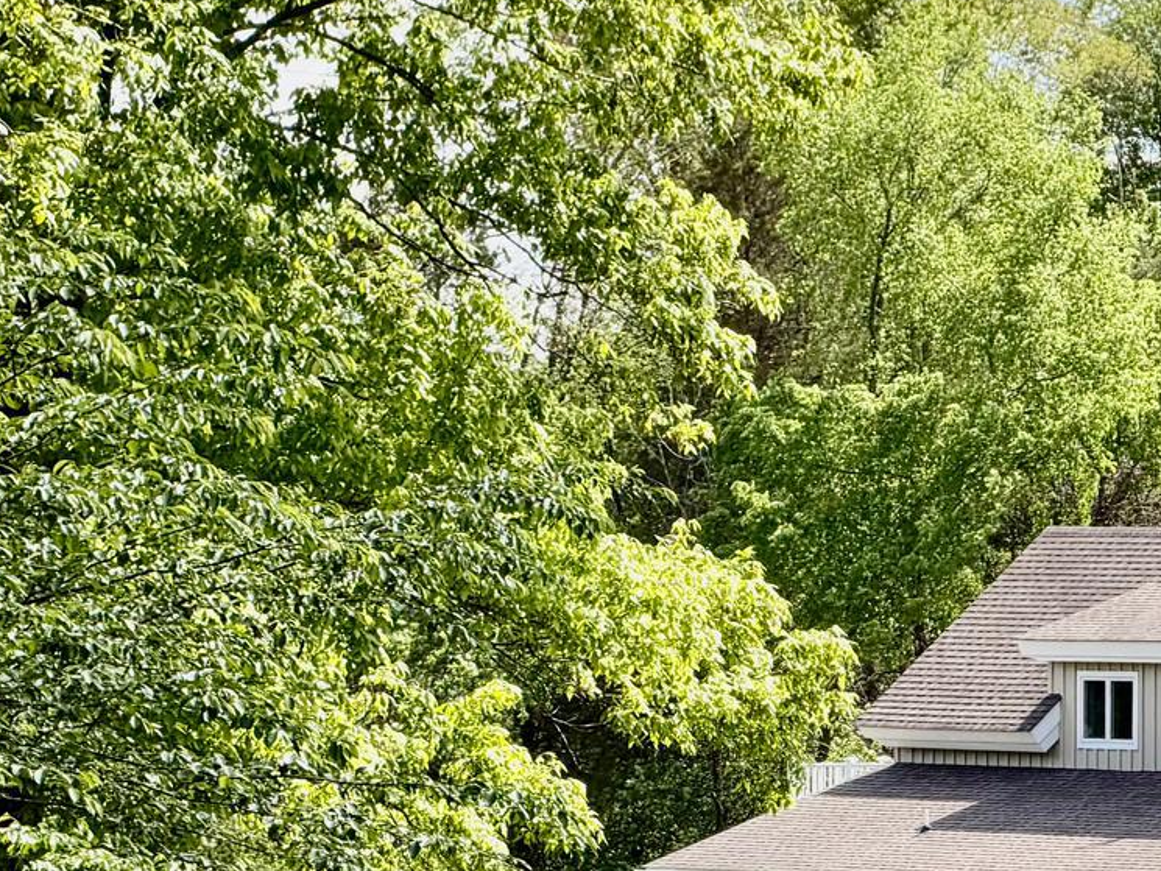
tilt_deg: -2.5
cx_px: 1426
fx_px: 9225
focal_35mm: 275
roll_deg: -0.2
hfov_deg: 7.1
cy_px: 949
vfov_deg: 5.4
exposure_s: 1/490
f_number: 2.8
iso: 50
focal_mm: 16.89
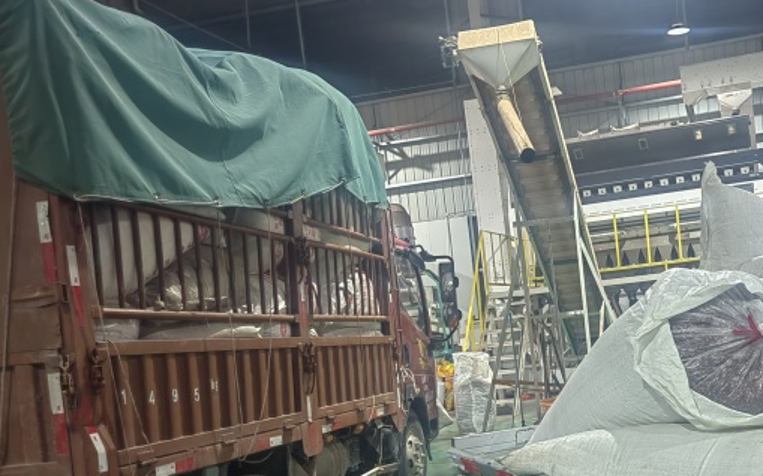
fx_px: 936
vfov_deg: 28.0
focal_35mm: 45
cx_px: 559
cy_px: 379
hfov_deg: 43.2
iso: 200
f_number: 1.9
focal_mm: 5.52
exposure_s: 1/33.3
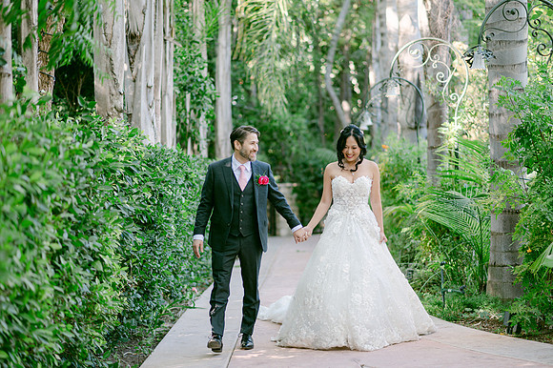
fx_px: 1305
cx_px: 276
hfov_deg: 23.9
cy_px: 184
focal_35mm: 85
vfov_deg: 16.1
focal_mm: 85
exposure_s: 1/125
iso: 110
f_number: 2
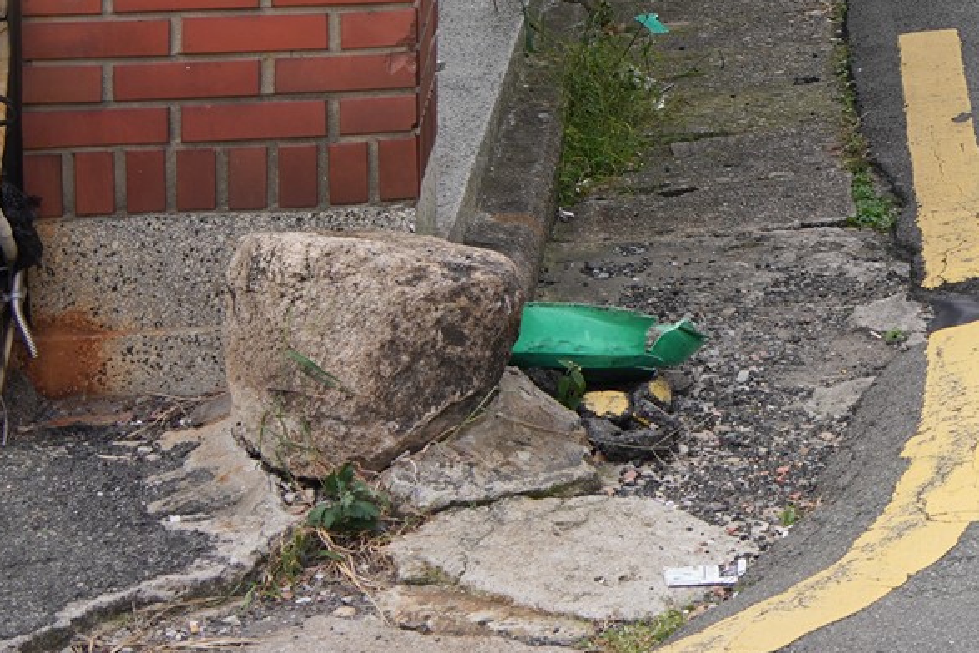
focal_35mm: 119
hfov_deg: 15.7
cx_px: 1527
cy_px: -440
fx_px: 3236
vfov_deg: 10.9
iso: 100
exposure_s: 1/100
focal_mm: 35
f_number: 9
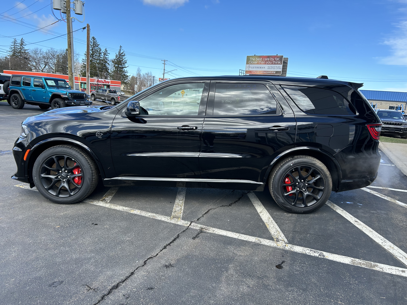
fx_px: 306
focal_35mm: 26
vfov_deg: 53.1
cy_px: 152
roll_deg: -4.3
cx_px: 204
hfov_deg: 67.3
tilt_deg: -10.2
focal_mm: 5.7
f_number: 1.5
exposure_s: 1/1431
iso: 50
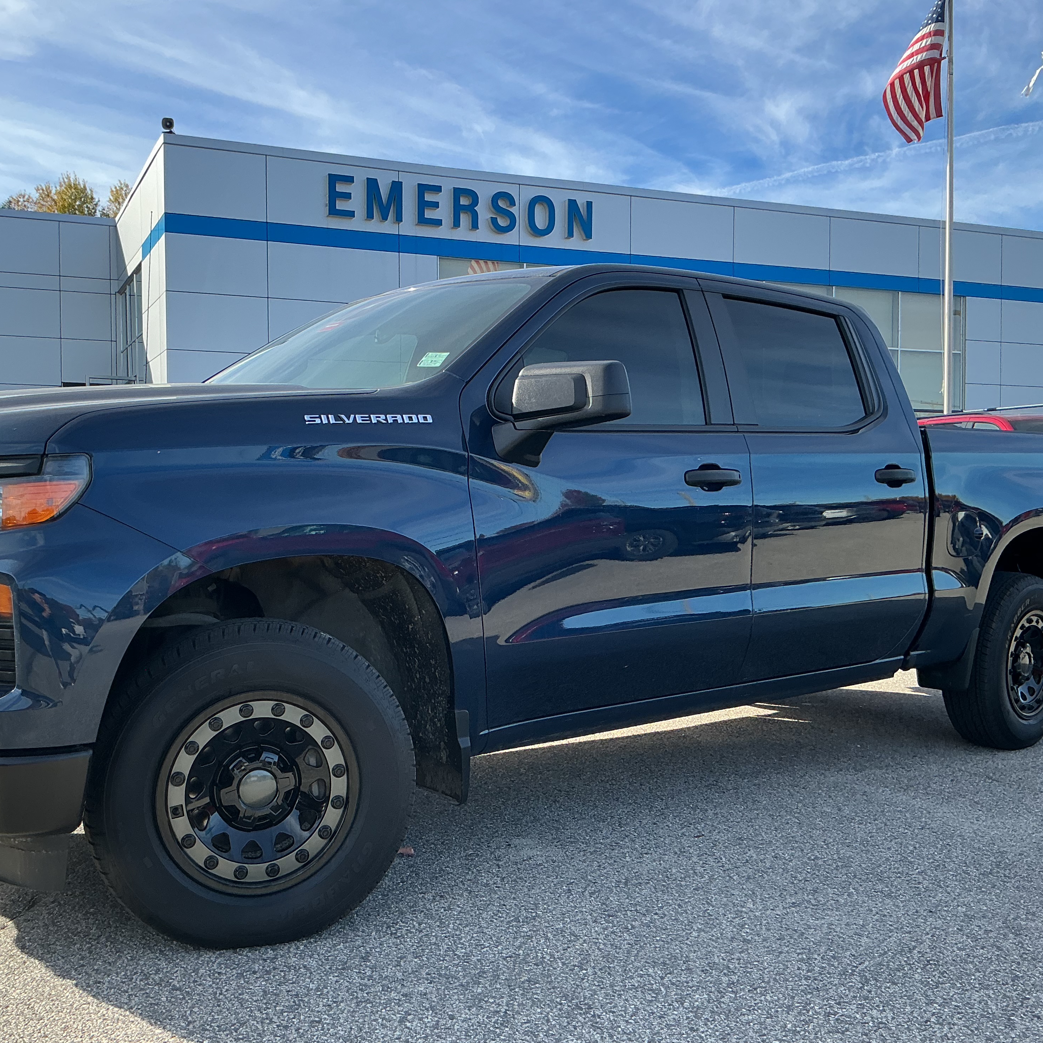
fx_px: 1193
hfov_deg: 47.1
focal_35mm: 35
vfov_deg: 47.2
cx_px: 456
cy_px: 522
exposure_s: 1/674
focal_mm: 3
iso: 25
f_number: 1.8
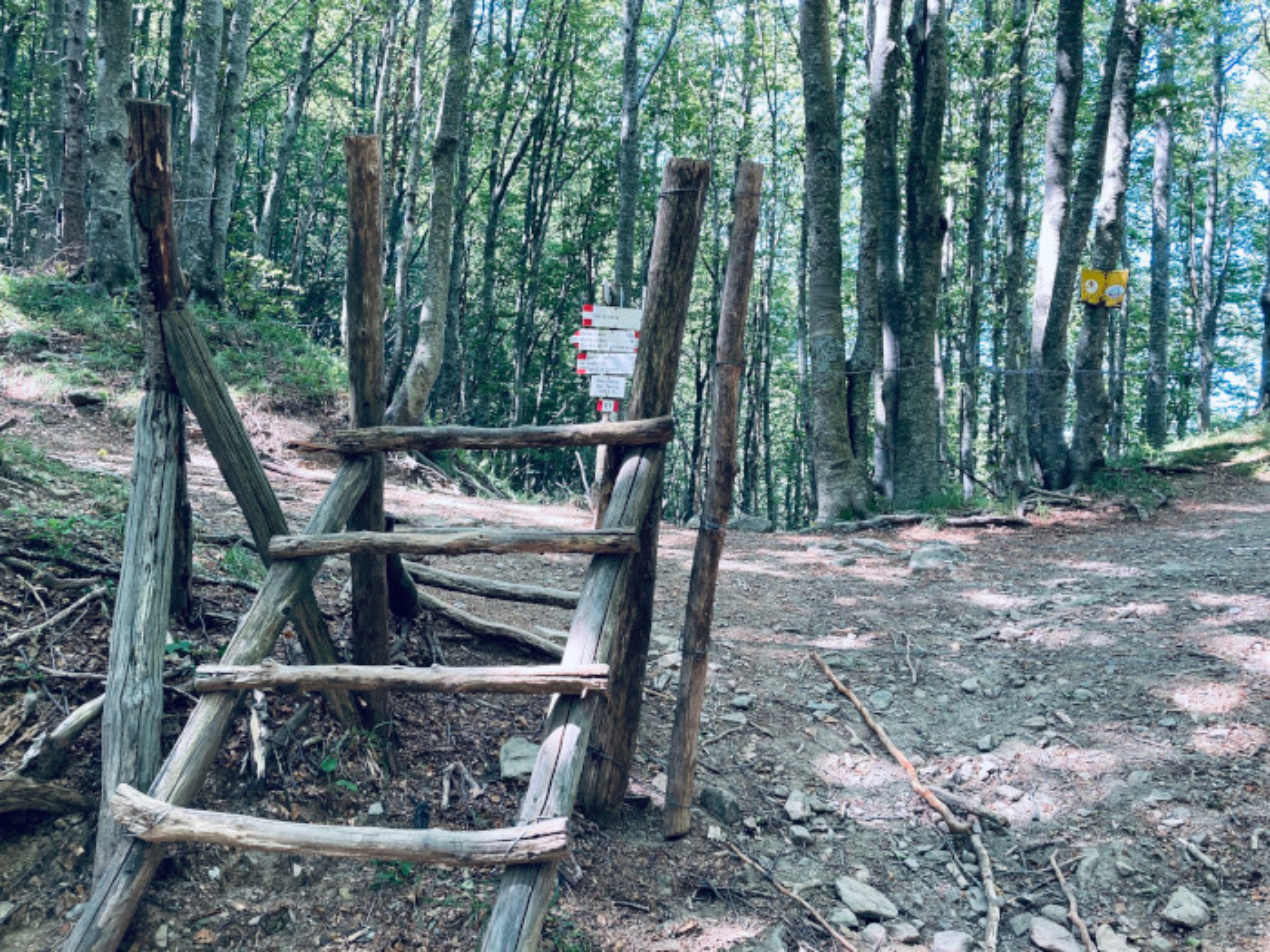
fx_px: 1027
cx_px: 635
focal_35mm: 28
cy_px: 476
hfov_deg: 63.4
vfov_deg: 49.7
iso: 80
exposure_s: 1/84
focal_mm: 3.99
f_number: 1.8
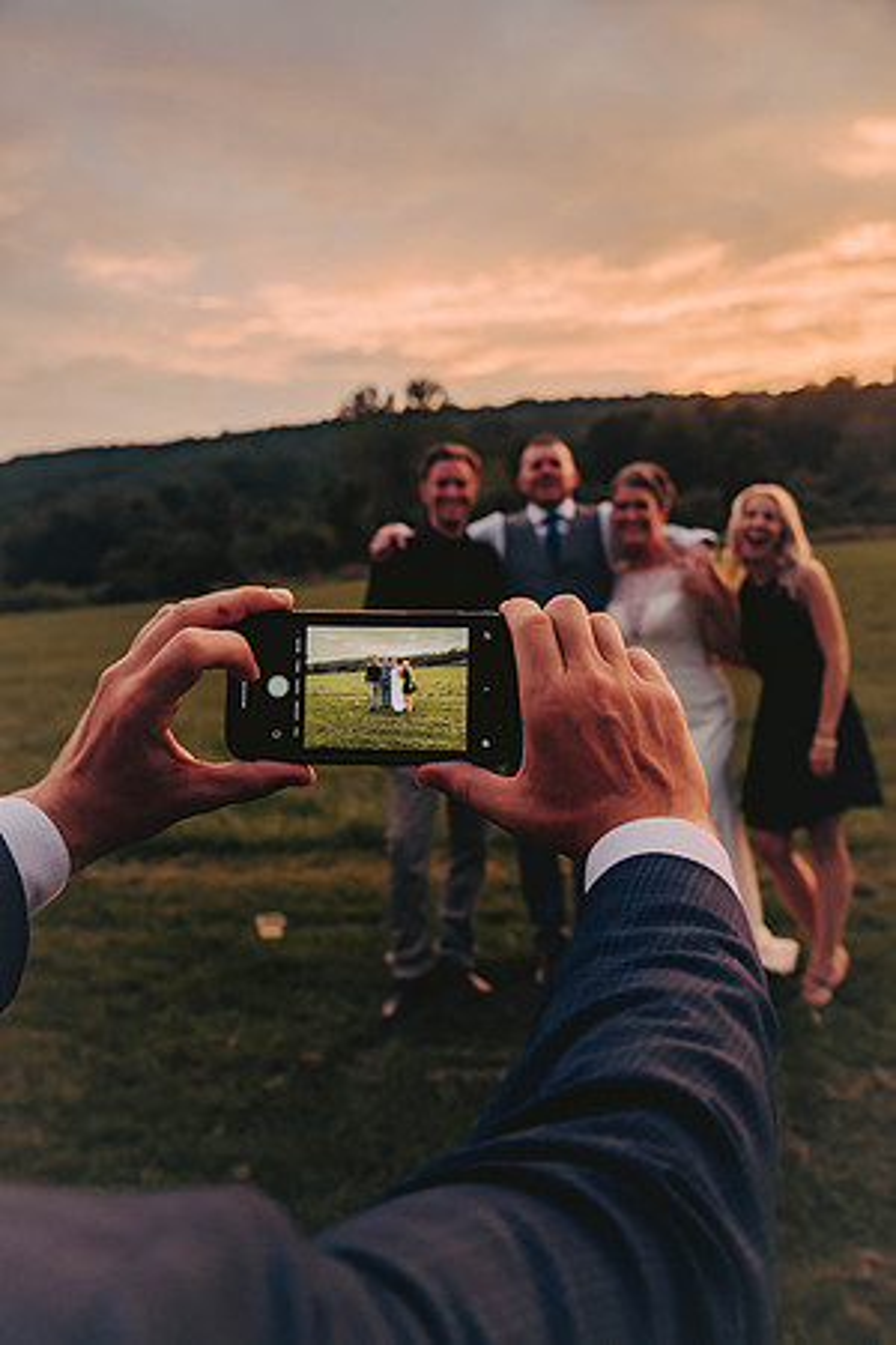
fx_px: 1643
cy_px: 672
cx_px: 448
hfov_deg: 30.5
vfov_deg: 44.5
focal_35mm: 44
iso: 800
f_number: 6.3
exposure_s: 1/200
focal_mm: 44
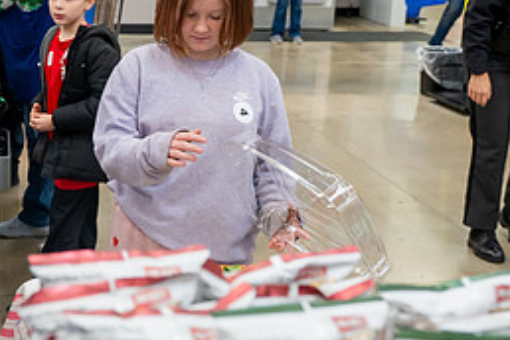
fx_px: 949
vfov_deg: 20.3
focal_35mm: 67
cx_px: 117
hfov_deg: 29.5
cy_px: 158
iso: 2000
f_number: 3.5
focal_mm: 28
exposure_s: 1/320
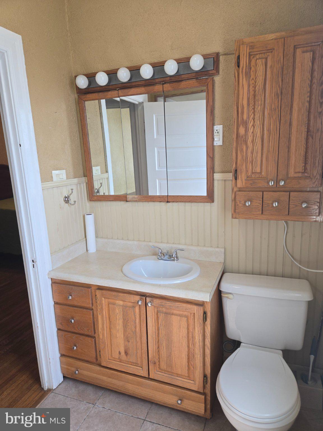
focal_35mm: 23
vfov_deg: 73.9
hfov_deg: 58.9
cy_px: 216
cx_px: 162
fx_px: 286
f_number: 1.8
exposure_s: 1/120
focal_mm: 5.4
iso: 80
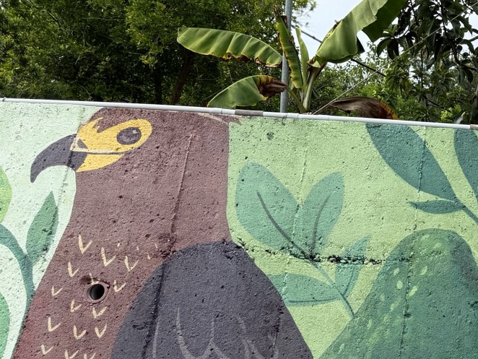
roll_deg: -2.3
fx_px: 801
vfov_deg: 24.6
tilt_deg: +2.3
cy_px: 313
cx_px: 550
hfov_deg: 29.3
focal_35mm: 58
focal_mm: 6.76
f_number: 1.78
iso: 80
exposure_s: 1/2801
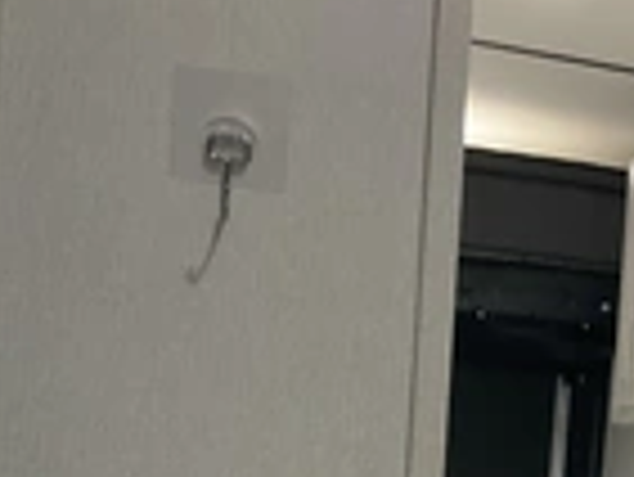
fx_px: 1503
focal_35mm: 82
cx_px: 755
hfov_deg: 22.1
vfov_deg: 17.1
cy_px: 603
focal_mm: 3
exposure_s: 1/60
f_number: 1.8
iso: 160
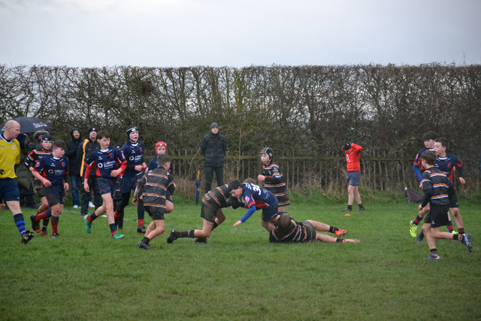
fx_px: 2806
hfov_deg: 9.8
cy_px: 160
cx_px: 240
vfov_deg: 6.5
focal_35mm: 210
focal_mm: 140
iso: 2800
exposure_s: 1/500
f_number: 5.6
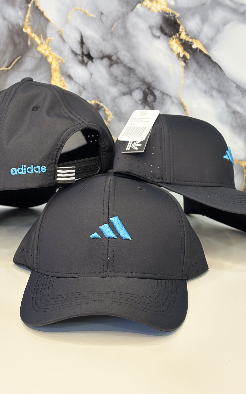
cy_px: 182
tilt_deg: -18.8
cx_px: 113
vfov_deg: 34.0
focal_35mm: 60
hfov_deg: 21.6
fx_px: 644
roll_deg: -2.4
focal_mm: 5.96
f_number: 1.6
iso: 80
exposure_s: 1/60
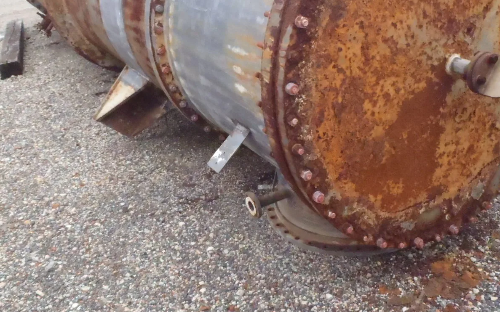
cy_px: 86
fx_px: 545
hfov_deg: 49.2
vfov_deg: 31.5
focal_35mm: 40
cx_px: 279
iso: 800
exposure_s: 1/80
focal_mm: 5
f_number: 10
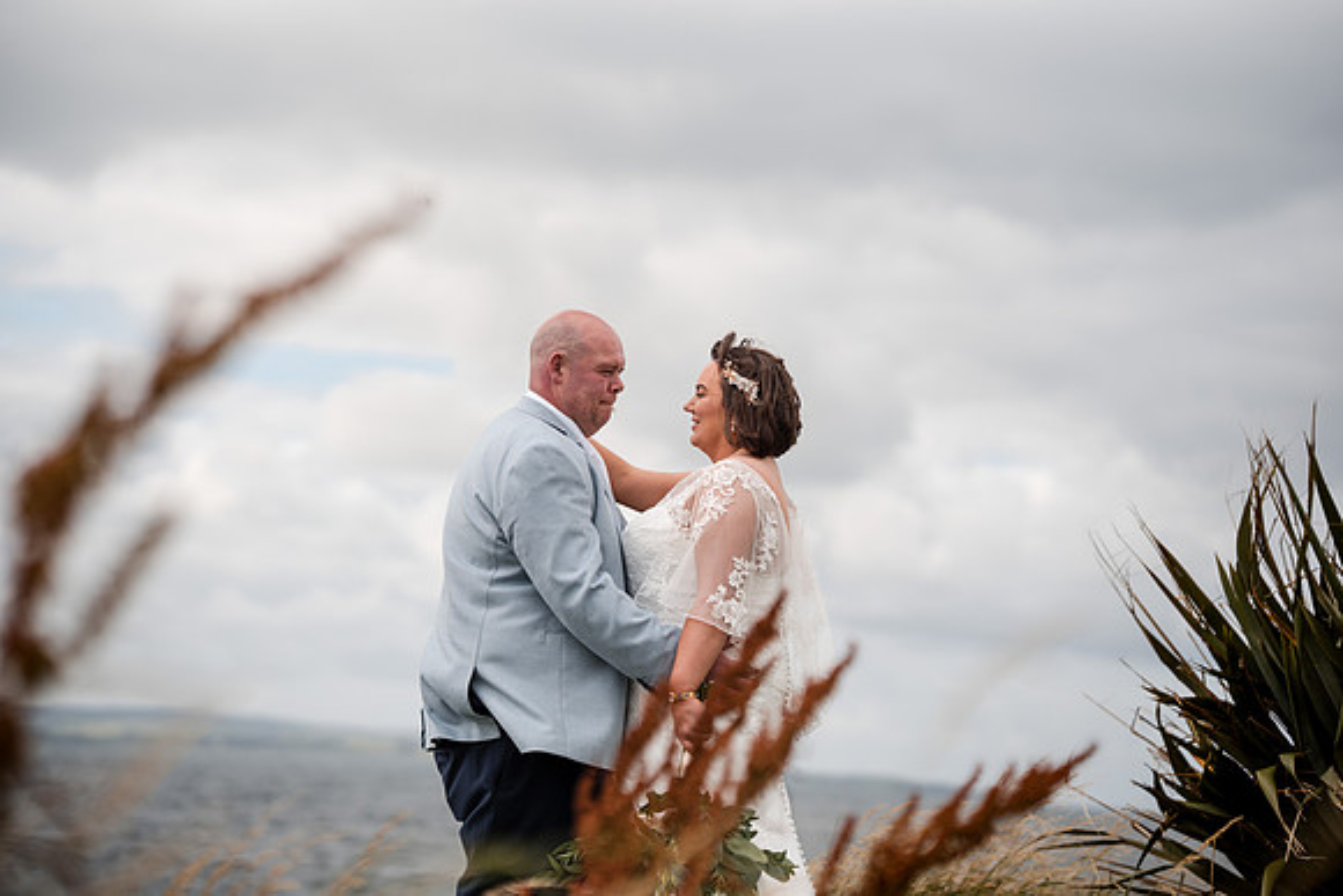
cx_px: 672
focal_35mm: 85
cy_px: 448
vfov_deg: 16.1
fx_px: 3172
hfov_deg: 23.9
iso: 100
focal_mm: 85
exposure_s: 1/5000
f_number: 2.2
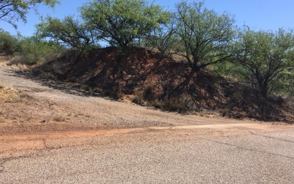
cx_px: 137
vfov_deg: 37.1
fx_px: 272
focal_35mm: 34
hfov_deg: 56.6
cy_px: 71
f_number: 2.2
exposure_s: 1/1582
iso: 32
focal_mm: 4.15
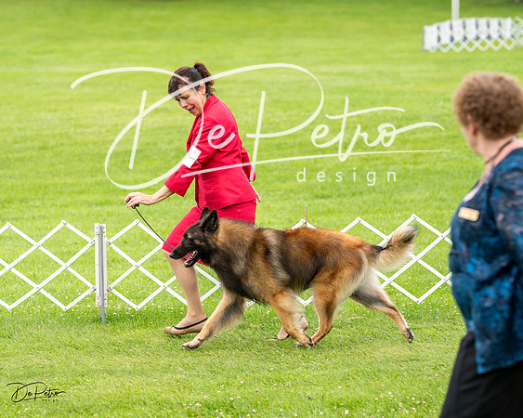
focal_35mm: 190
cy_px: 209
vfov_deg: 8.1
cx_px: 236
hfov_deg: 10.2
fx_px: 2942
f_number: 5
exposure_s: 1/800
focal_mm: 154
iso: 400
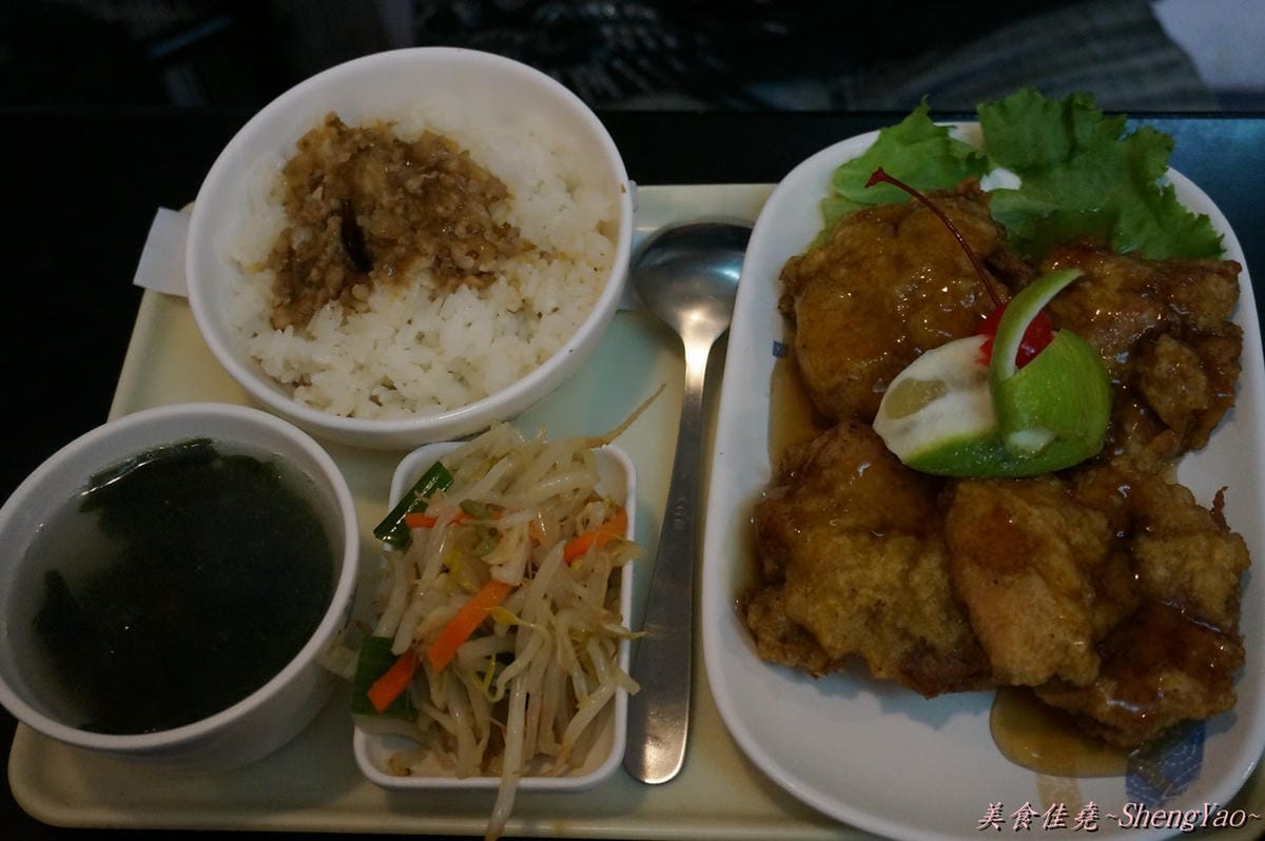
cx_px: 632
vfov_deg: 30.8
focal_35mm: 44
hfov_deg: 45.0
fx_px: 1527
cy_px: 420
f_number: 4.5
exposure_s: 1/125
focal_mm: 29
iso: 3200
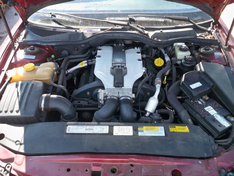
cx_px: 117
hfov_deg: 52.6
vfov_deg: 40.7
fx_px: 237
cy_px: 88
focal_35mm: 35
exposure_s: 1/100
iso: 100
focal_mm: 6.3
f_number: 3.1
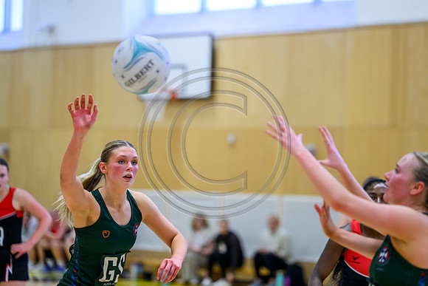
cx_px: 214
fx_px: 1843
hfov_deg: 13.2
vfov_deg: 8.9
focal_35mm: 155
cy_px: 143
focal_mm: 155
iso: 4000
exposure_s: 1/1000
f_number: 3.2
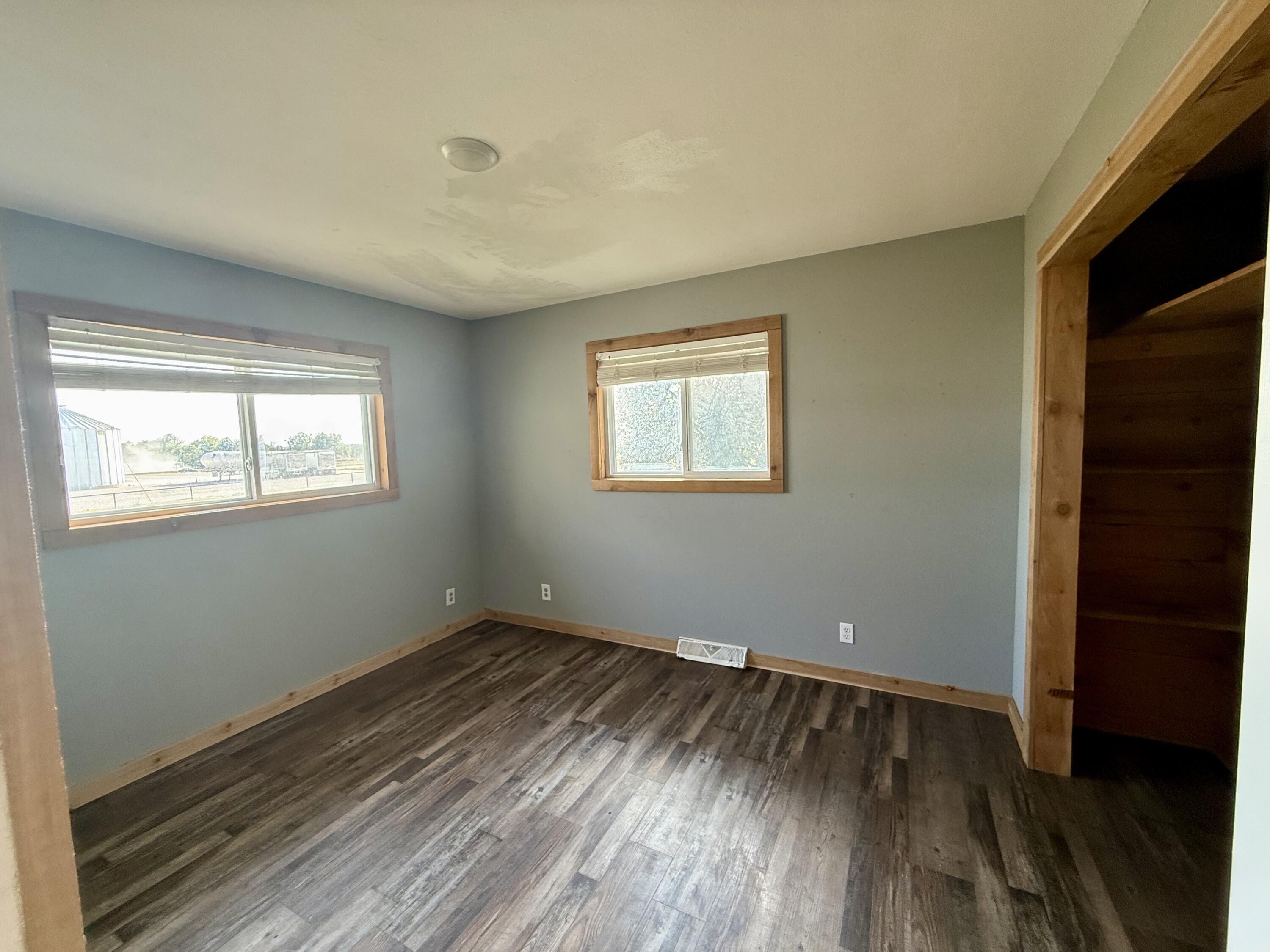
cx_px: 635
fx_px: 514
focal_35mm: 14
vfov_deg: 85.7
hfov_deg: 102.1
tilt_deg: -2.9
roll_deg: +1.2
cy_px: 476
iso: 250
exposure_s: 1/99
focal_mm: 2.22
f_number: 2.2
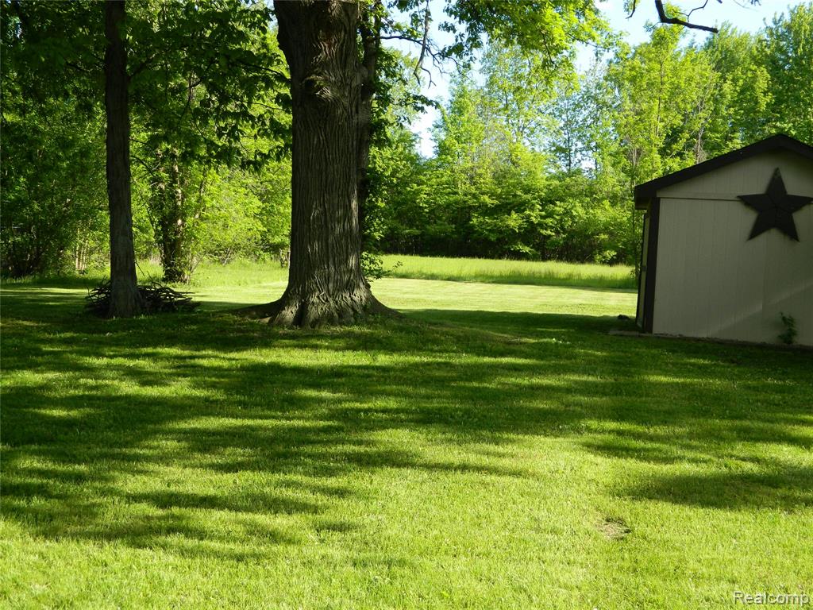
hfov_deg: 40.4
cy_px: 305
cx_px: 406
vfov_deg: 30.9
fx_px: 1104
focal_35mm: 47
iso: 125
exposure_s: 1/400
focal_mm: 8.4
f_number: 3.6
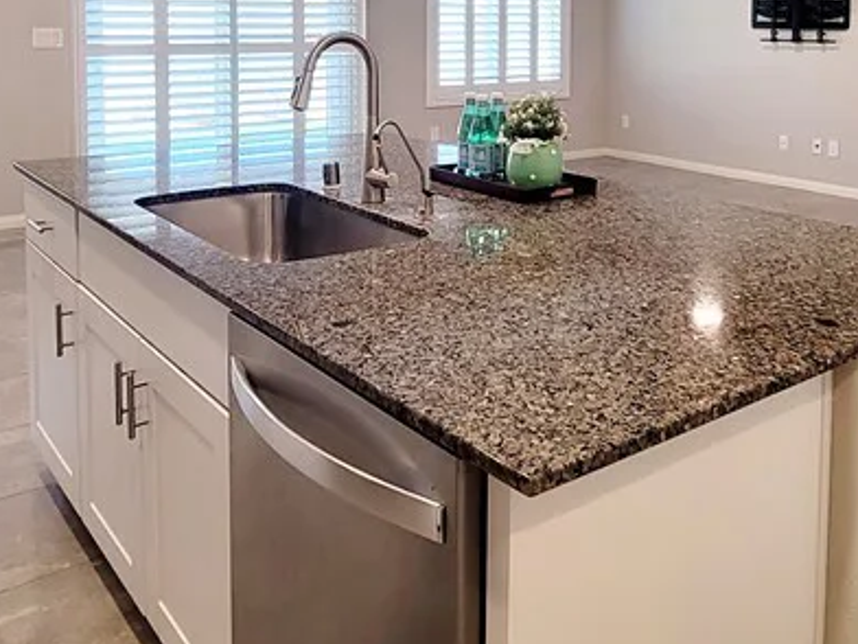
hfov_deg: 53.6
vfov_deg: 38.8
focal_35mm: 34
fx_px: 843
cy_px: 61
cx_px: 510
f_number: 2.2
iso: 160
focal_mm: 2.2
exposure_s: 1/60.2
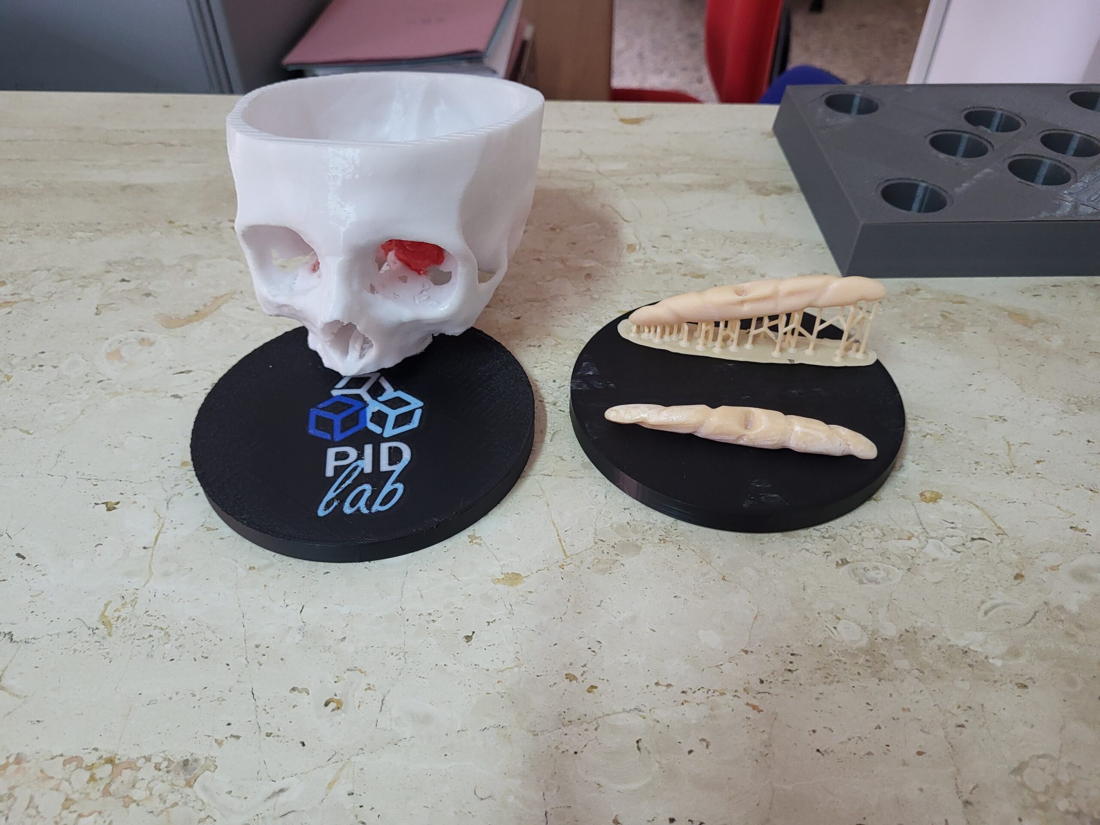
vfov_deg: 53.1
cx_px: 550
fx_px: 826
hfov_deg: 67.3
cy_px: 412
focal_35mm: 26
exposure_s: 1/50
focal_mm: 5.4
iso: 160
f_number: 1.8
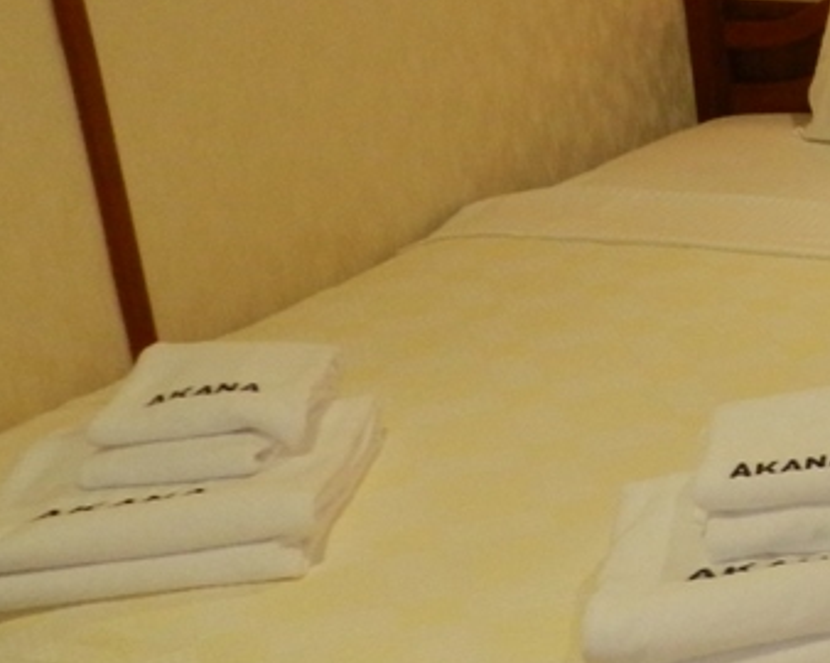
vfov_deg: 22.1
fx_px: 1669
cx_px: 1247
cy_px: 123
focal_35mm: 68
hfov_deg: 22.7
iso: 400
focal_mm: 4
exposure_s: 1/8
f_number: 3.4
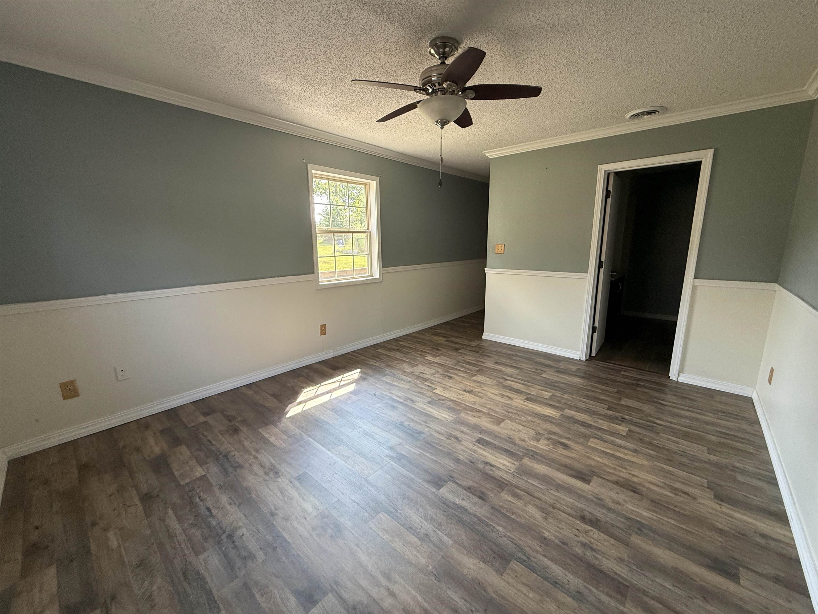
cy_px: 307
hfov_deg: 102.1
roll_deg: +0.7
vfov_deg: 85.7
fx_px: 331
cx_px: 409
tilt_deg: -10.8
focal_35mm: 14
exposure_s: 1/99
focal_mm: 2.22
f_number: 2.2
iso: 200
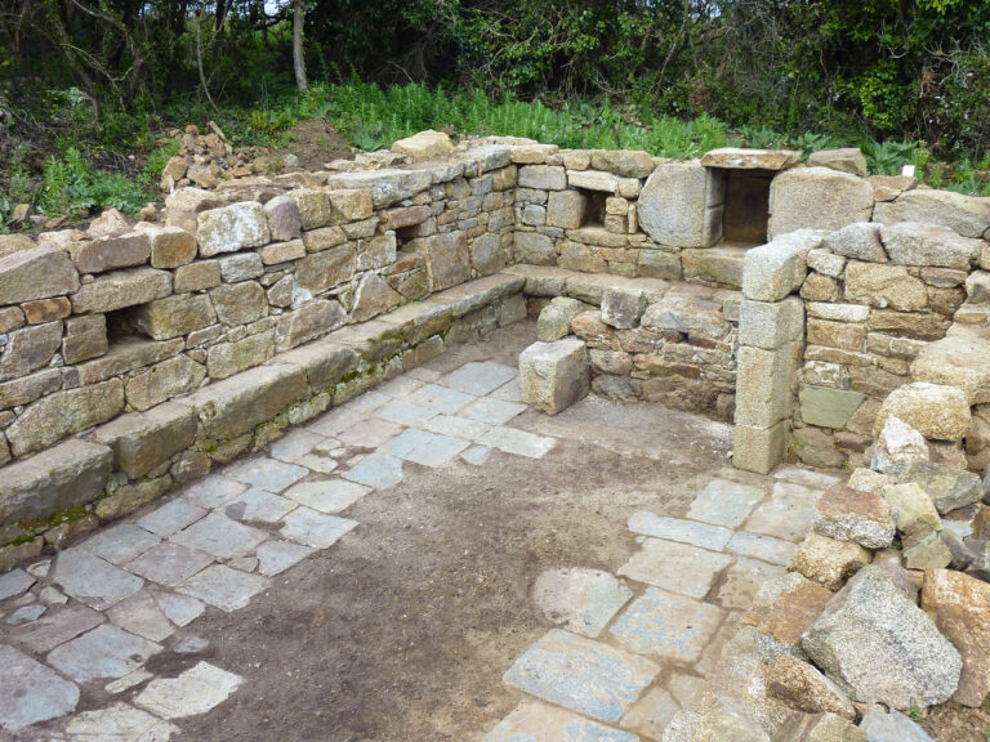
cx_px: 495
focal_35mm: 30
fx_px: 858
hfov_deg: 60.0
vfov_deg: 46.8
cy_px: 371
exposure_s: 1/320
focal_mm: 5
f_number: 4
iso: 80
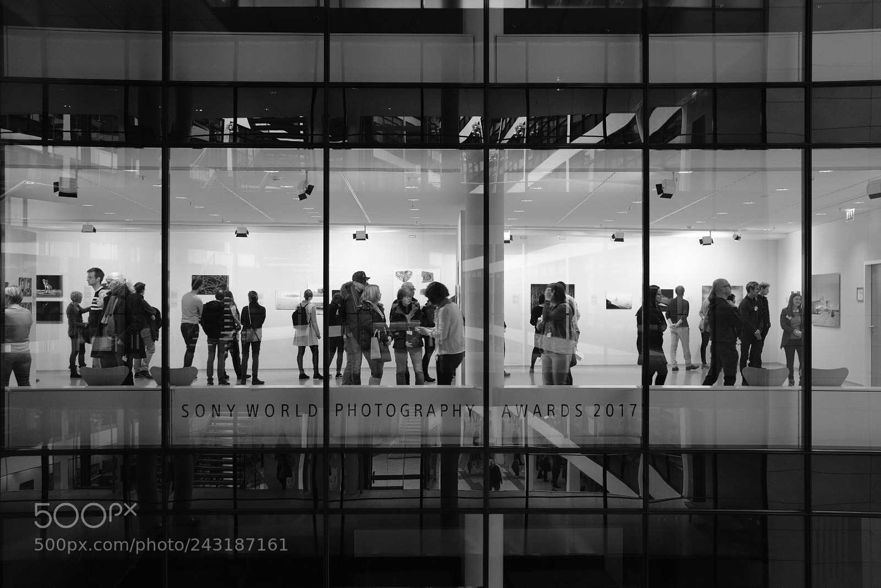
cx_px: 440
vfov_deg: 37.9
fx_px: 857
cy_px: 294
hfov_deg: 54.4
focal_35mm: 35
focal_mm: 23
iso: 500
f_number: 2.8
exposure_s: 1/40
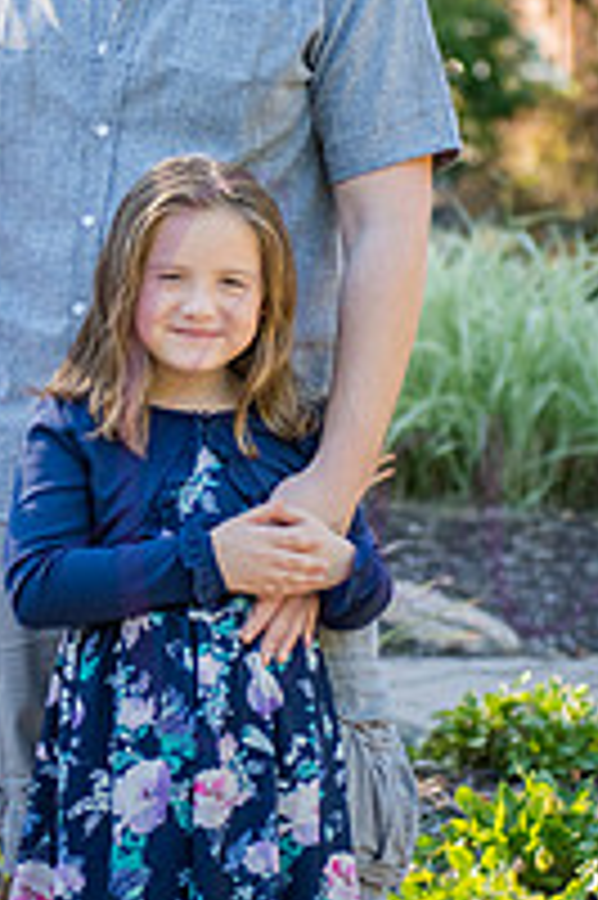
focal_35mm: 180
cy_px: 238
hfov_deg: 7.6
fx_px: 4492
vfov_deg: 11.4
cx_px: 27
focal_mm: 80
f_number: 4
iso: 400
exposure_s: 1/400
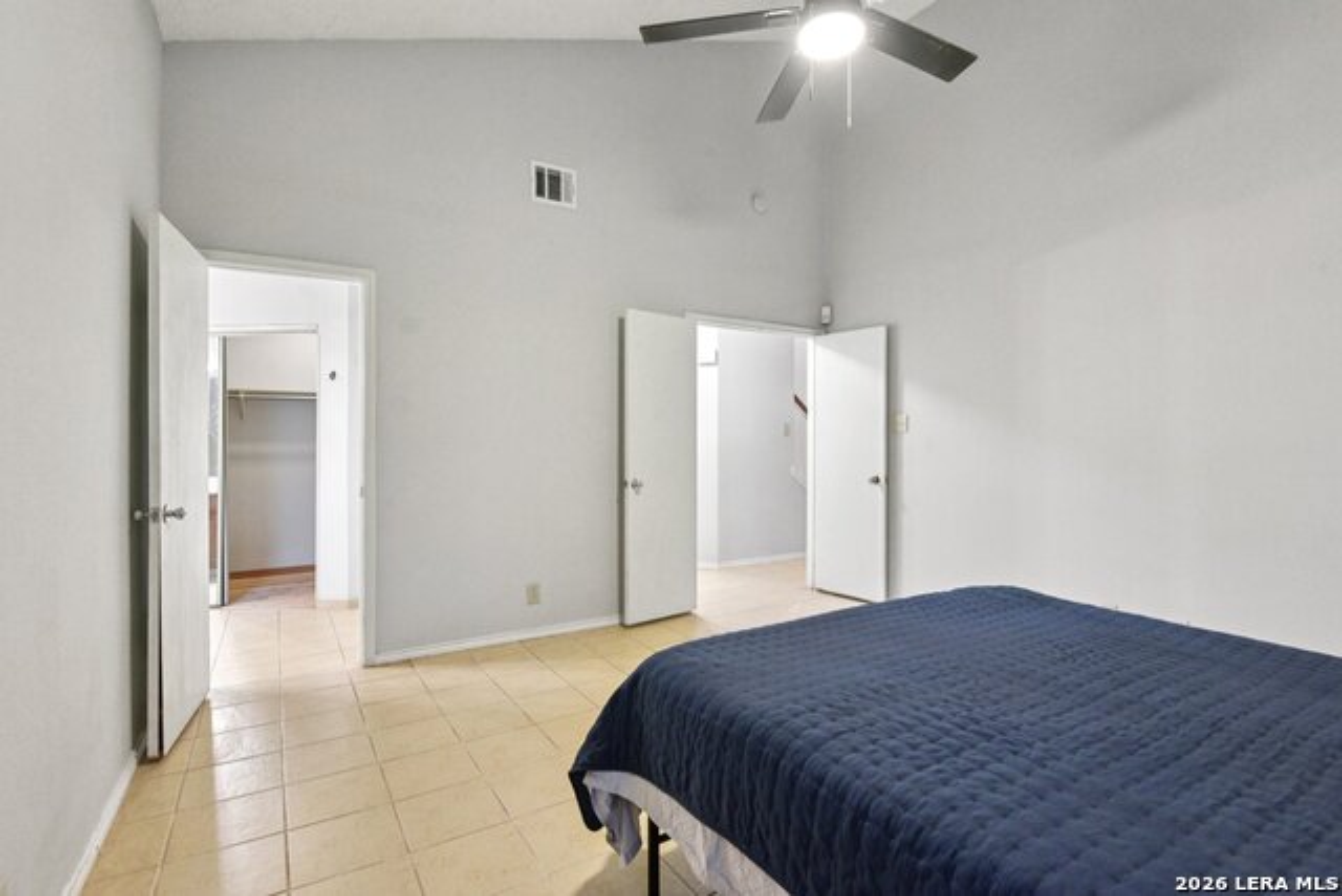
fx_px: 597
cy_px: 448
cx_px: 671
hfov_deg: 96.7
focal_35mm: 16
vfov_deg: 73.8
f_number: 8
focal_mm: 16
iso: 4000
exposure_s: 1/15
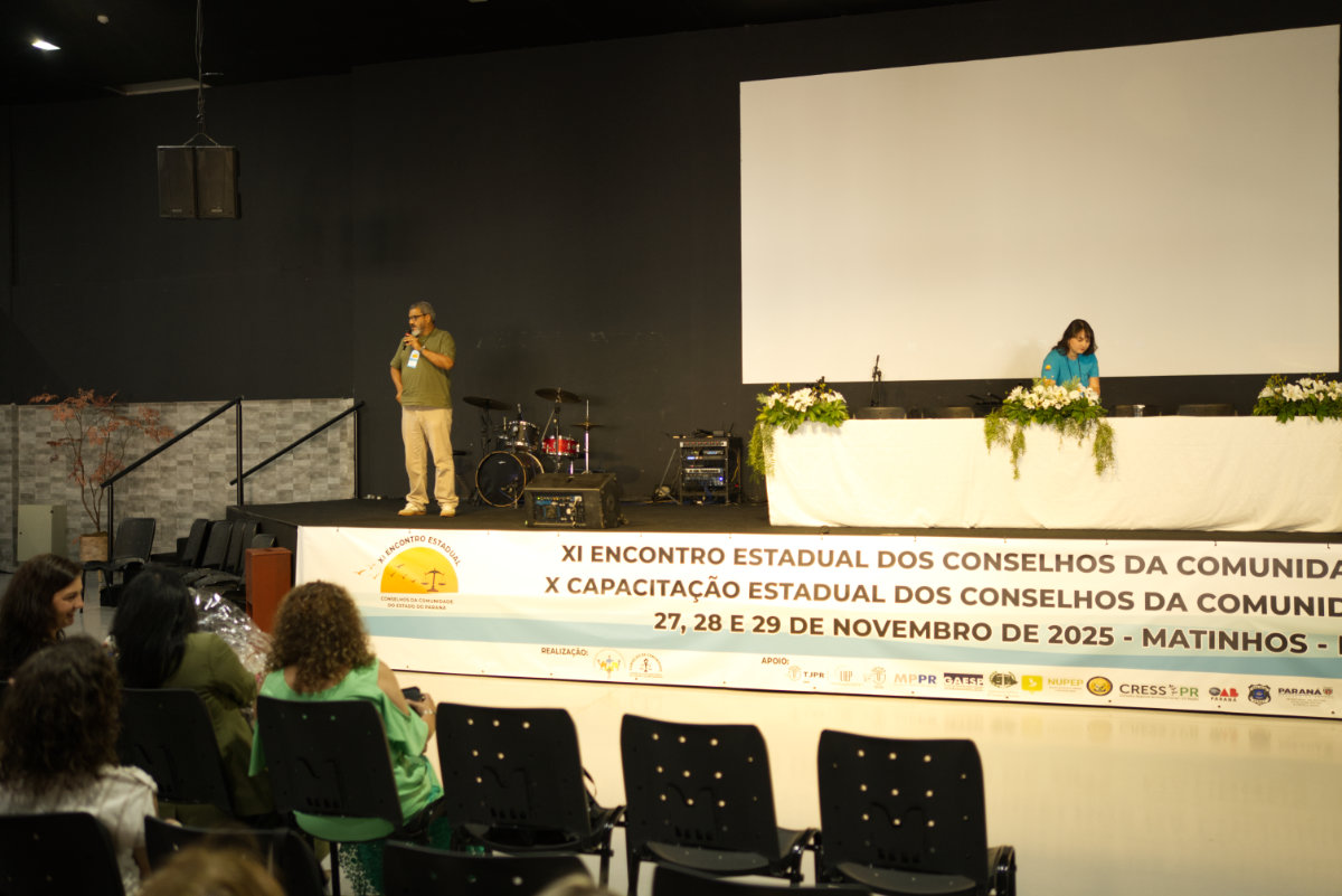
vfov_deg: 37.9
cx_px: 671
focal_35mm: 35
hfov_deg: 54.4
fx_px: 1305
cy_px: 448
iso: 1250
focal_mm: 35
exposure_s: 1/80
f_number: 1.8
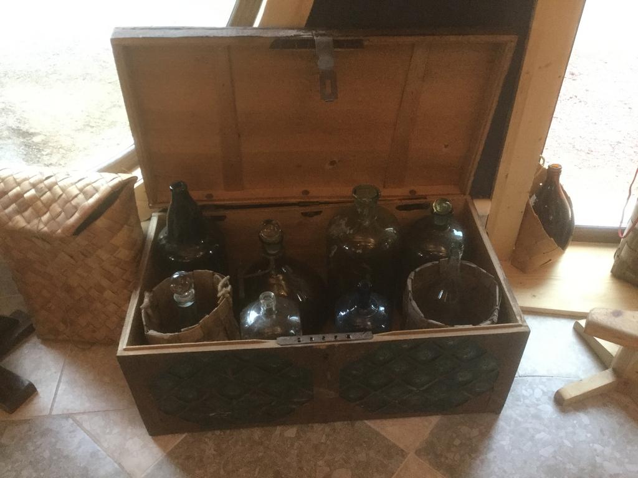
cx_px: 319
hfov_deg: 58.4
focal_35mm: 31
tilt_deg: -43.0
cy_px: 239
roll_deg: +1.8
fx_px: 571
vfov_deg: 45.4
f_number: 2.4
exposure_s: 1/33
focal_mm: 3.3
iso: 250
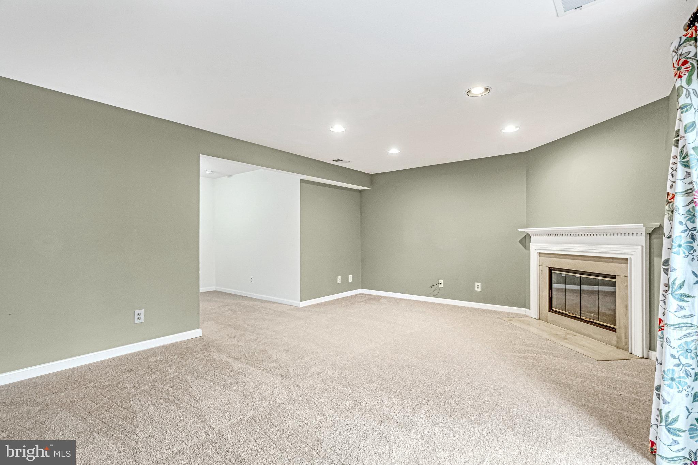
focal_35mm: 16
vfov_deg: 73.7
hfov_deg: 96.7
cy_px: 232
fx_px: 310
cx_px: 349
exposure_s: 1/10
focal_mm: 16
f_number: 7.1
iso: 1250
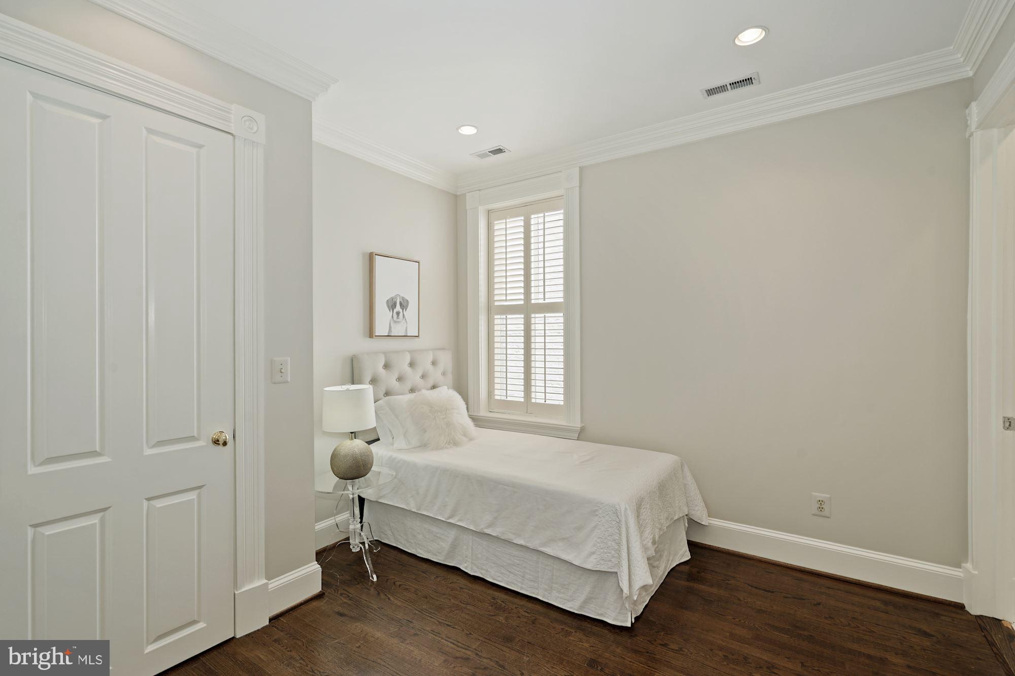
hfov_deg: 96.7
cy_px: 338
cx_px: 508
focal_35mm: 16
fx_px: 451
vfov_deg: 73.7
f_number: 8
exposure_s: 1/3
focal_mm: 16
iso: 200
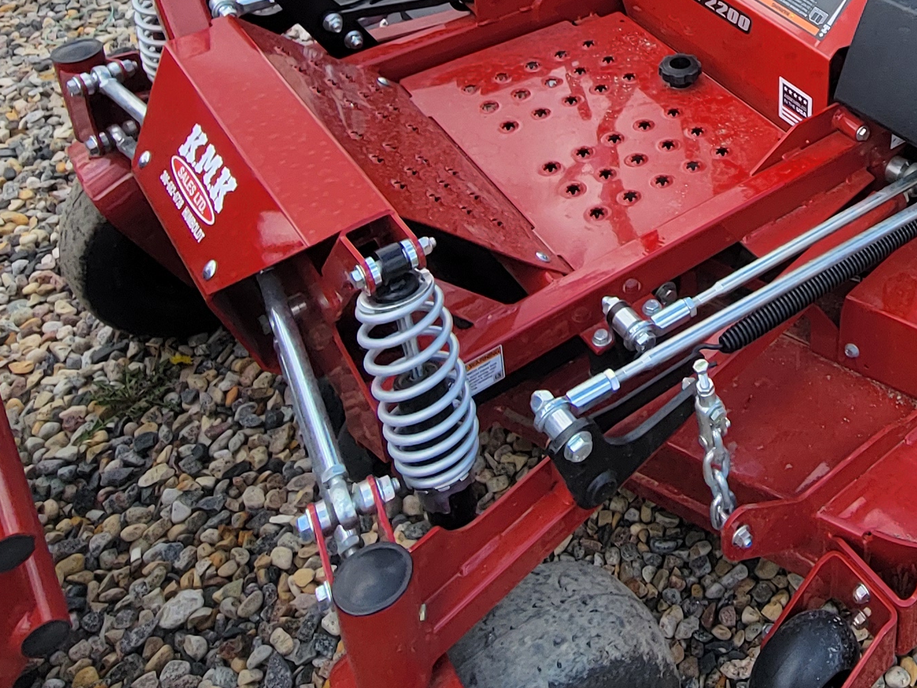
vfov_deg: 32.6
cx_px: 833
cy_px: -57
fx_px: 1033
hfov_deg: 43.5
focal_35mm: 39
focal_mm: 2.2
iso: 50
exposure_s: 1/829
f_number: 2.2
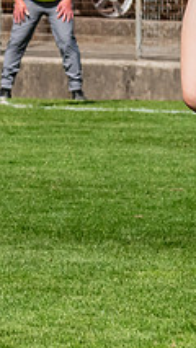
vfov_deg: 2.7
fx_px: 7309
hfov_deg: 1.5
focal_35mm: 792
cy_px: -61
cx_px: 206
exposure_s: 1/1600
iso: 800
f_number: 13
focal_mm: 170
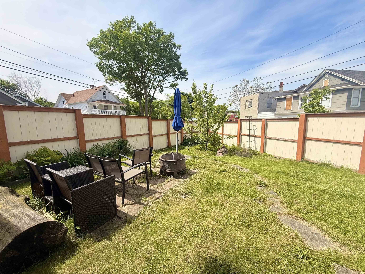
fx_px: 148
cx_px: 182
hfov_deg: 102.1
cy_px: 137
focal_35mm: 14
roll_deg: +0.5
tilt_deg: -6.4
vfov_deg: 85.7
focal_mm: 2.22
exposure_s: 1/1464
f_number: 2.2
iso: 50
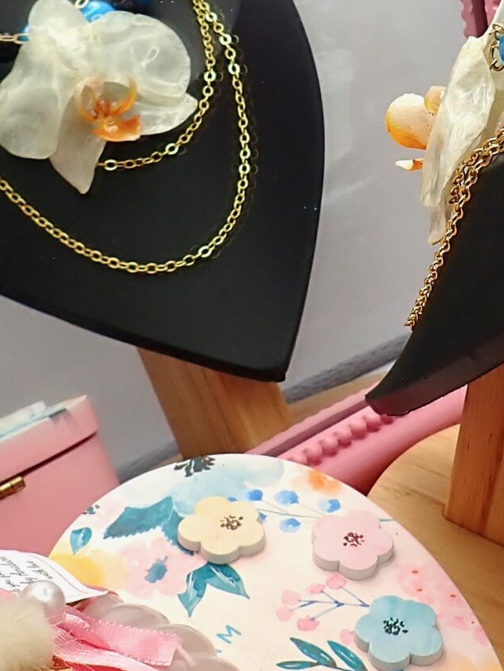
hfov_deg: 19.2
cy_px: 151
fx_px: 1475
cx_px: 413
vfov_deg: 25.3
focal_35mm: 76
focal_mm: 4.5
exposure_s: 1/125
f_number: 2.8
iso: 100
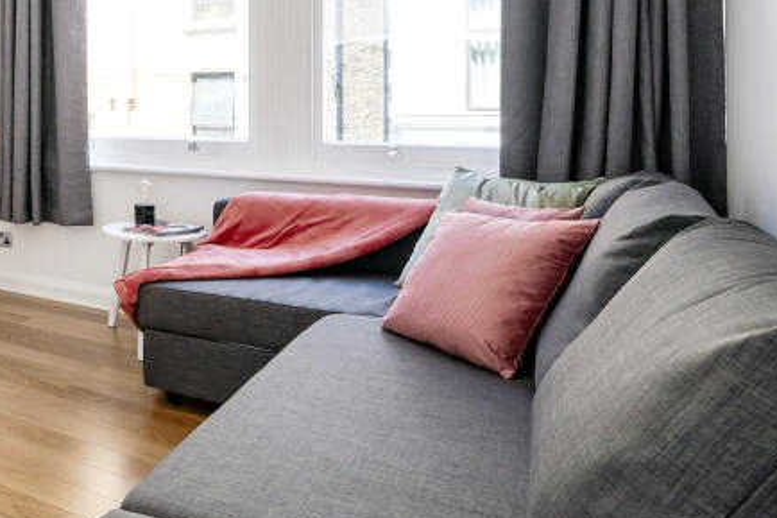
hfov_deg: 45.4
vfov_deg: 39.2
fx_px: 712
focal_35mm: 33
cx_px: -47
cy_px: 148
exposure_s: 1/200
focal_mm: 14
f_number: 8
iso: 640
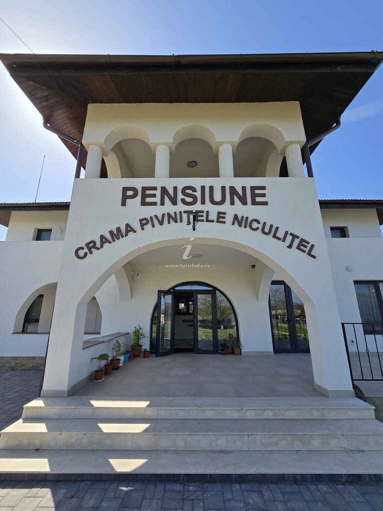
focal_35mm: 13
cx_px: 192
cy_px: 256
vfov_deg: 106.2
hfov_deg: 89.9
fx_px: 192
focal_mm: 2.2
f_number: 2.2
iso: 50
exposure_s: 1/2151
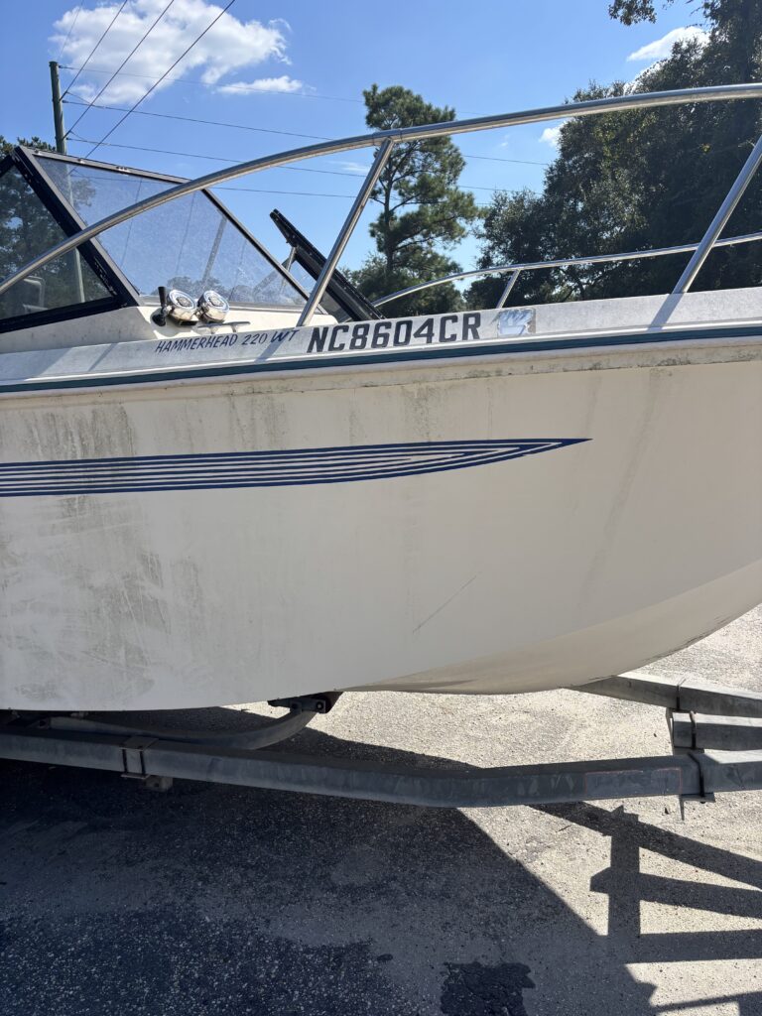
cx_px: 381
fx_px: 763
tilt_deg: -9.8
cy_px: 508
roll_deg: +0.3
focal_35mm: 26
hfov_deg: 53.1
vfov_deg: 67.3
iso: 50
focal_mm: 5.96
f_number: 1.6
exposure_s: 1/2857
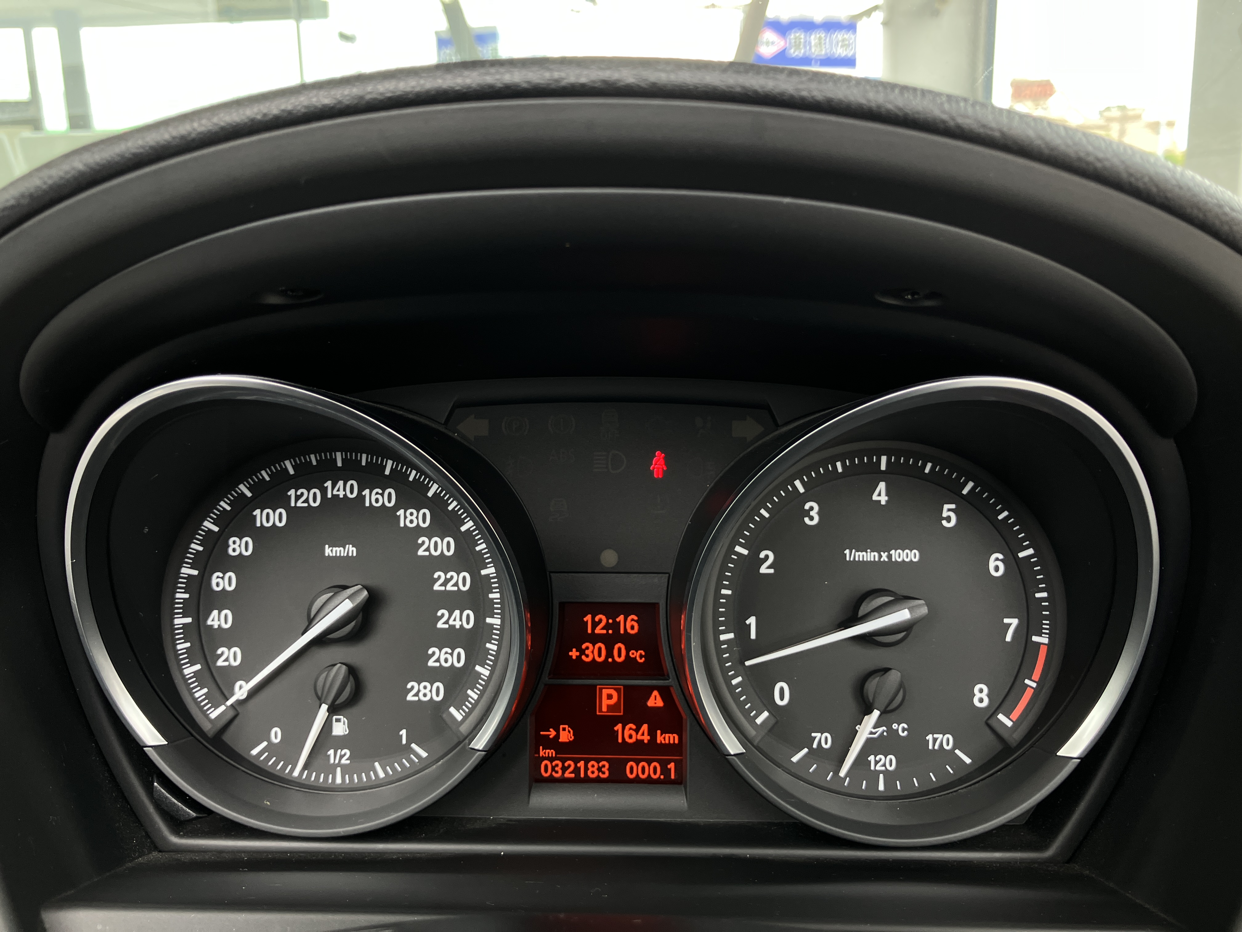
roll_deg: +0.6
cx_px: 621
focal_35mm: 28
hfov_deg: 63.4
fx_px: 1005
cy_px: 466
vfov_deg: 49.7
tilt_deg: -12.4
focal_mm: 3.99
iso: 64
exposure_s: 1/100
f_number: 1.8
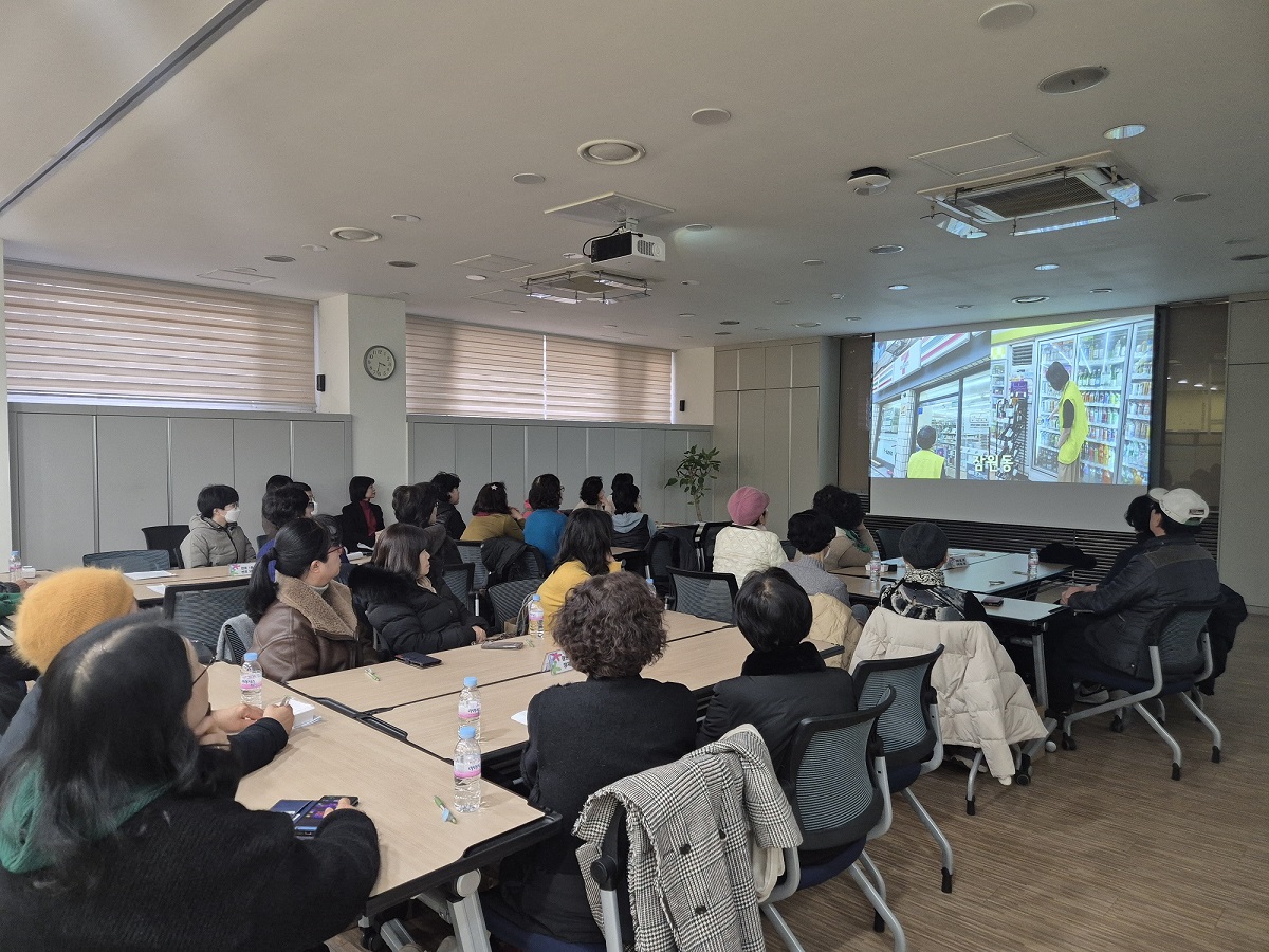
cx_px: 634
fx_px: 843
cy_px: 476
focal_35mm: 23
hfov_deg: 73.9
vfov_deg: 58.9
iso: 500
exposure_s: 1/120
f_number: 1.8
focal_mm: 5.4
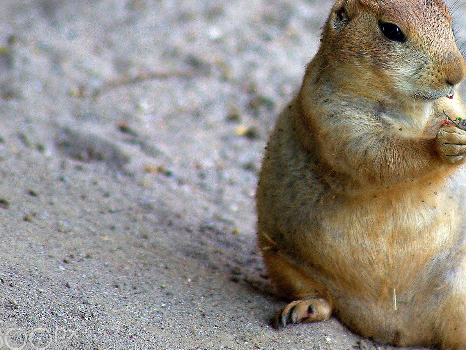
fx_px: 5627
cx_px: 353
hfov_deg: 4.7
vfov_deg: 3.6
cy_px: 138
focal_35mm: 418
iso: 160
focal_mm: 170
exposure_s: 1/160
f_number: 4.5
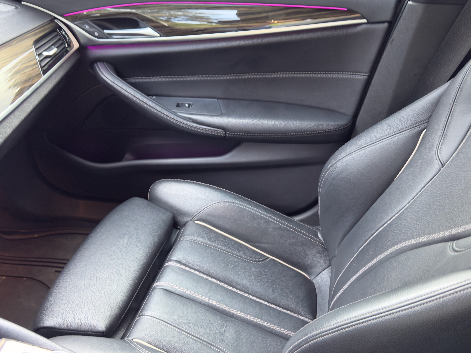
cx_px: 236
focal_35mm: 35
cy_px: 176
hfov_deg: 52.6
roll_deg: +5.1
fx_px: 476
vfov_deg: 40.7
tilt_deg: -36.5
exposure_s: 1/35
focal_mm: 6.76
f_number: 1.78
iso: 500
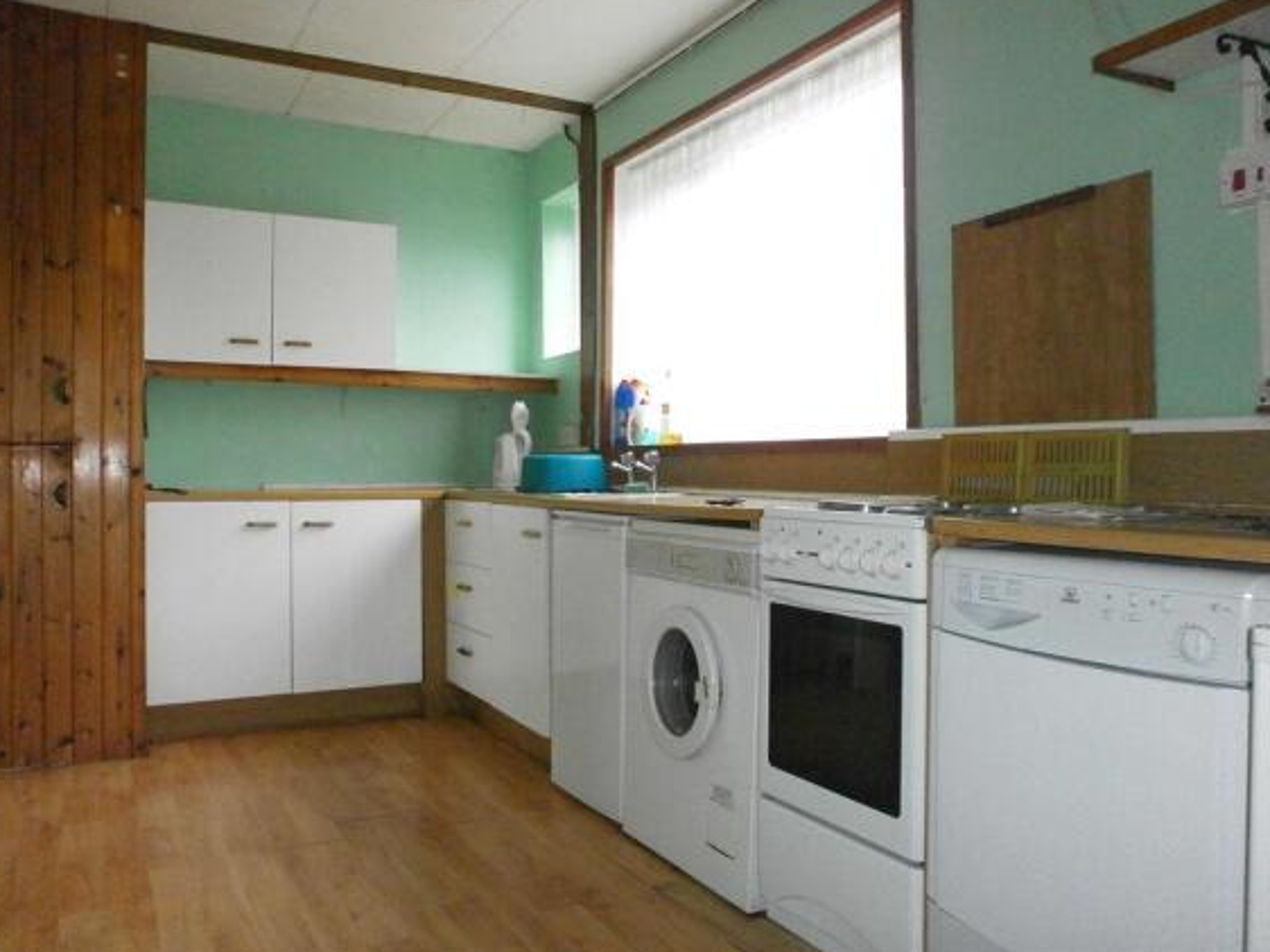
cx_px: 627
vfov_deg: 49.7
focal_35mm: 28
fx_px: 1027
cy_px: 465
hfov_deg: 63.5
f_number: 2.9
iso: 800
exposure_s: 1/40
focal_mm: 4.8
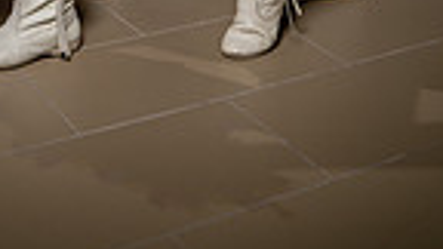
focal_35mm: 82
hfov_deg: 25.6
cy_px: -375
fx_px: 963
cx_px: 105
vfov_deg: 11.7
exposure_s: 1/250
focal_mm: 25
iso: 400
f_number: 7.1
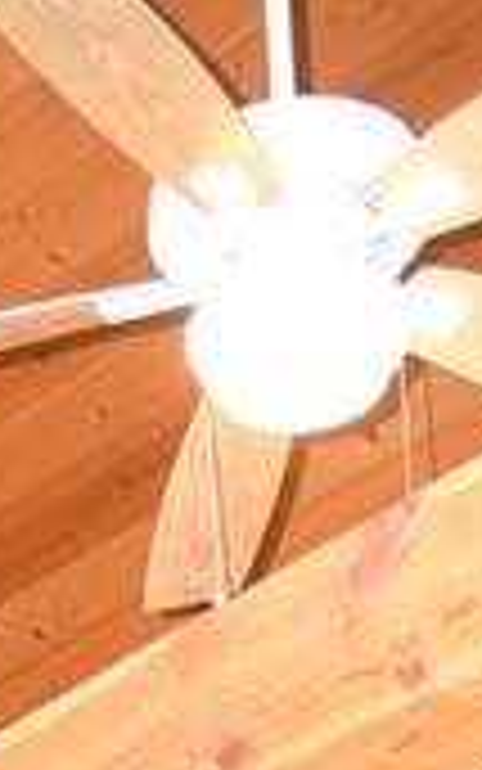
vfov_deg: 11.1
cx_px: -65
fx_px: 2877
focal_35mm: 137
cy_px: 2152
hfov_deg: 9.5
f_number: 4
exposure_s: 1/250
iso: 1250
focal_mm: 24
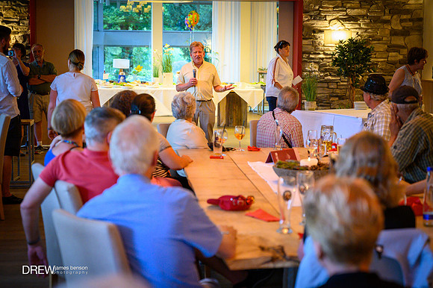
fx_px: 909
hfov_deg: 26.8
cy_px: 156
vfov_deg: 18.0
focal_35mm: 76
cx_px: 234
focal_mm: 70
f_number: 3.5
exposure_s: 1/200
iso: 2500
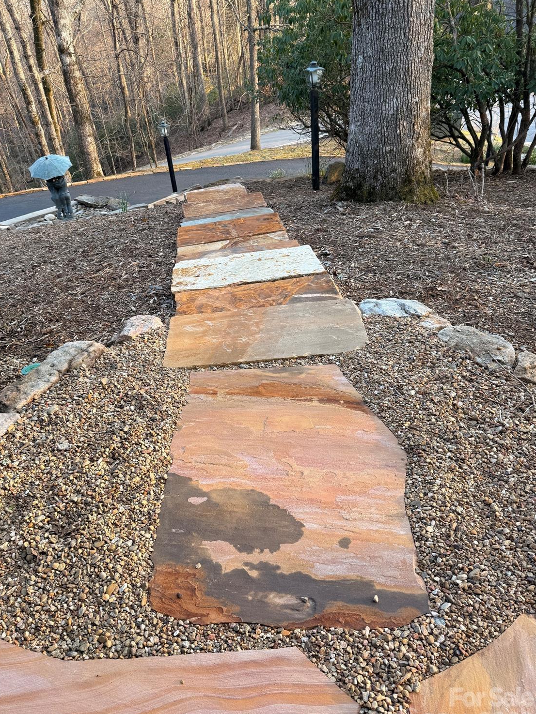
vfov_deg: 69.4
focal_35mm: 25
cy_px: 369
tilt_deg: -36.5
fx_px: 516
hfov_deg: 54.9
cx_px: 257
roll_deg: +7.0
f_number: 1.78
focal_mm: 6.76
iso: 64
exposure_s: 1/180
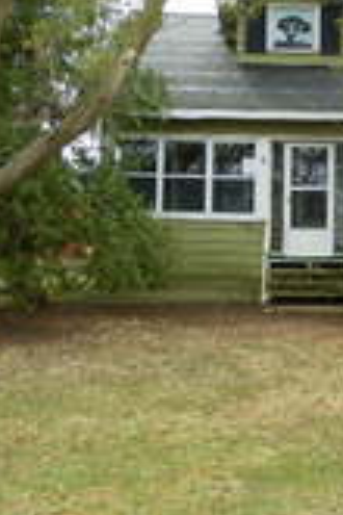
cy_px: 200
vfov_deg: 32.8
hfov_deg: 21.8
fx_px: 872
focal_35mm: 61
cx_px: 302
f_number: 3.2
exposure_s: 1/200
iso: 80
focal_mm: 4.9
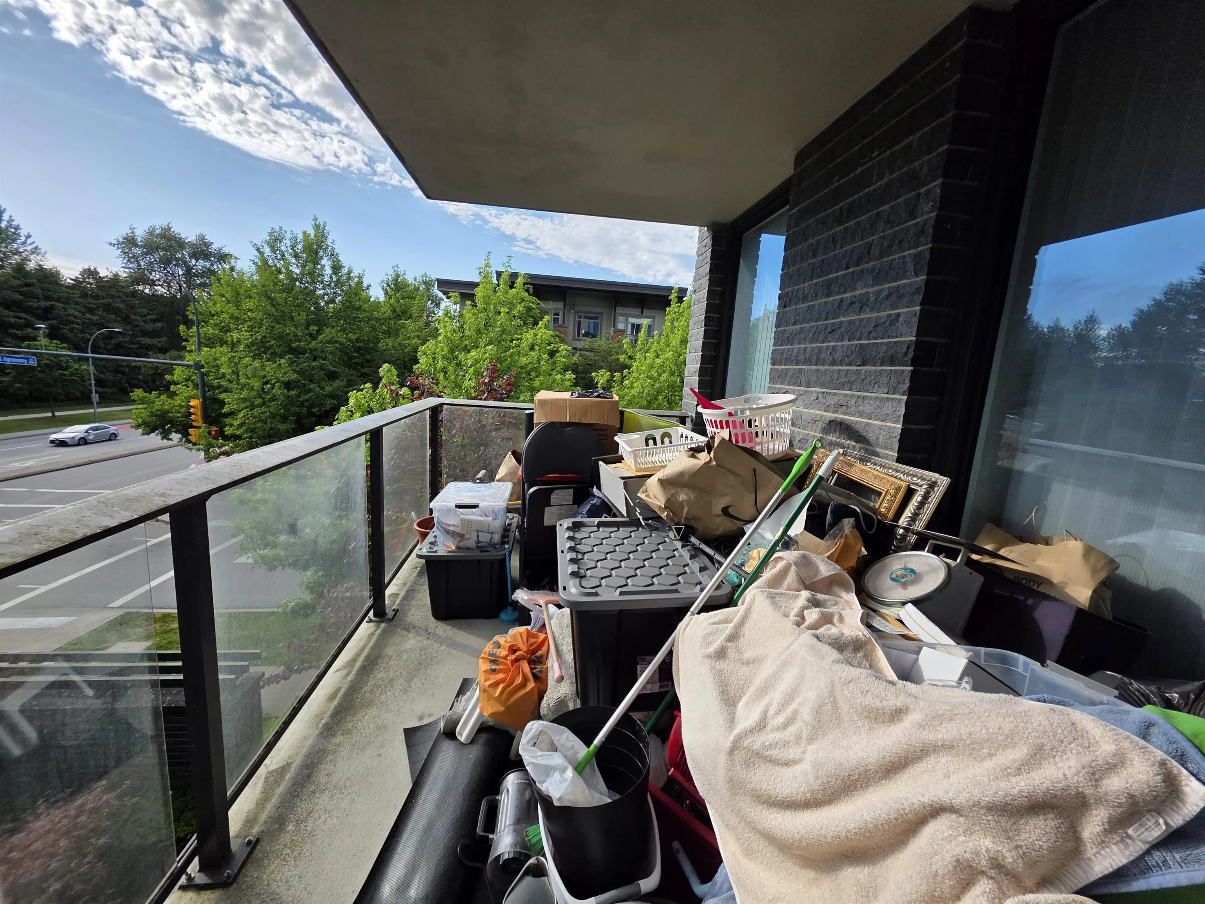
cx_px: 602
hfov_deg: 106.2
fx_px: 453
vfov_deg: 89.9
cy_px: 452
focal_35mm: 13
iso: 40
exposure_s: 1/1488
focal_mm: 2.2
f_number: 1.9
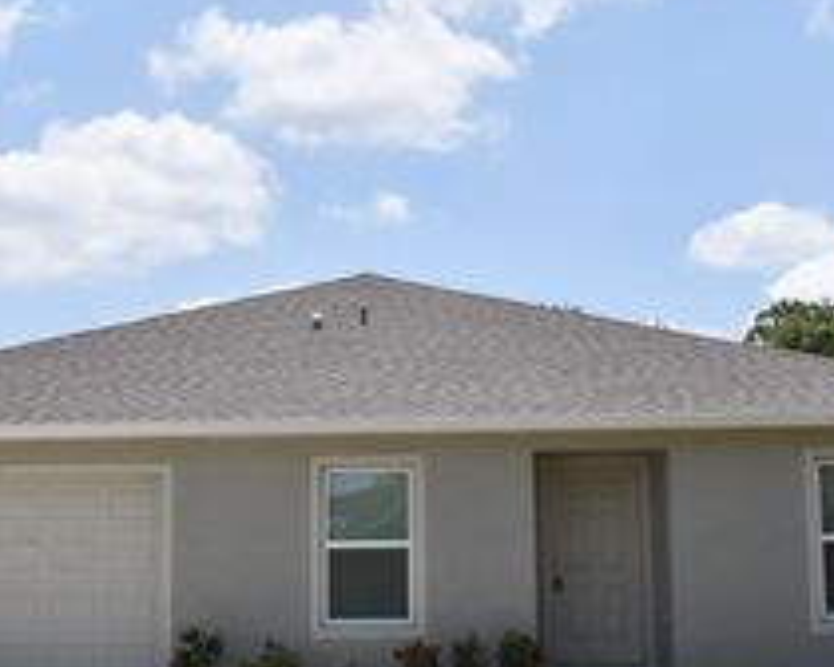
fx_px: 1654
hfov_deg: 28.3
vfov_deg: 22.8
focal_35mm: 67
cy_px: 357
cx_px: 353
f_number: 25
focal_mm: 20
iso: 400
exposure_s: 1/200
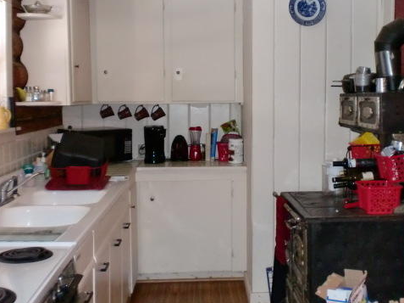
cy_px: 134
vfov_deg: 30.8
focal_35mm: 47
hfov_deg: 40.2
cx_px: 247
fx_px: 548
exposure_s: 1/50
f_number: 3.1
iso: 400
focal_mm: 6.3
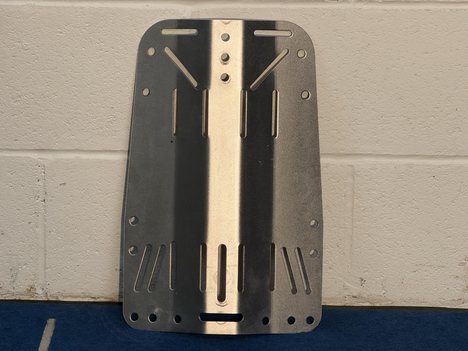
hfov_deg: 9.9
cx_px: 234
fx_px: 2704
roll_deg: +0.0
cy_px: 176
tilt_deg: -18.3
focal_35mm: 200
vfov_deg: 7.4
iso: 200
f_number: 2.8
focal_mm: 16.89
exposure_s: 1/120
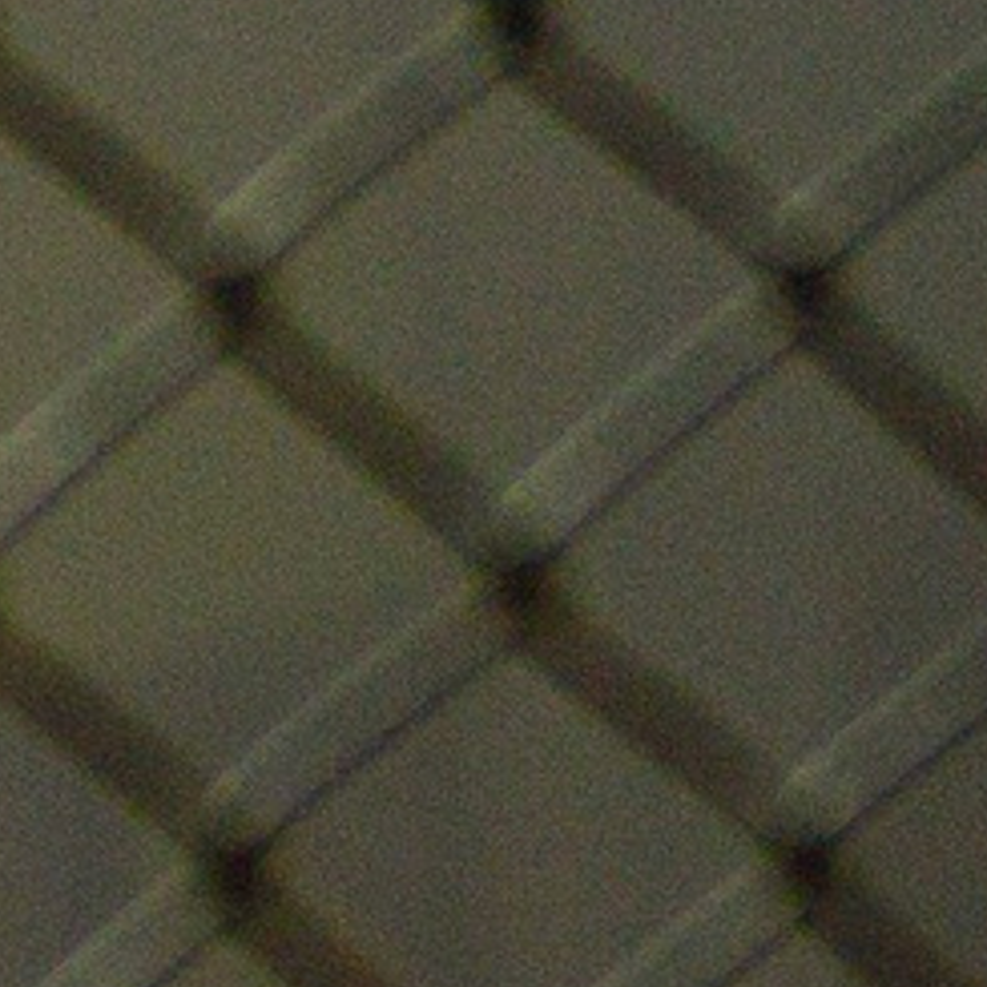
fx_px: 23129
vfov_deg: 2.4
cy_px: 2391
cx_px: 942
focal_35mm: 717
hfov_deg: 2.4
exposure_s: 1/640
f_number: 4
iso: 2000
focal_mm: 80
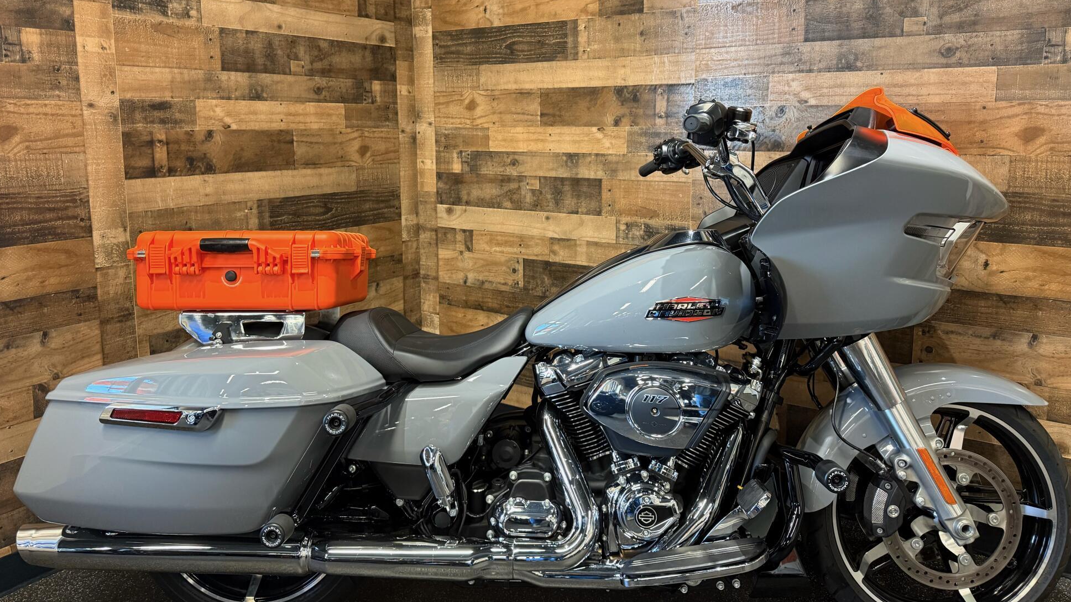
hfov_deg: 69.9
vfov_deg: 42.6
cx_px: 531
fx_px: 767
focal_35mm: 27
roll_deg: +0.8
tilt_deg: -8.6
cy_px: 233
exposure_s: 1/60
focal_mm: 6.76
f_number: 1.78
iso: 400
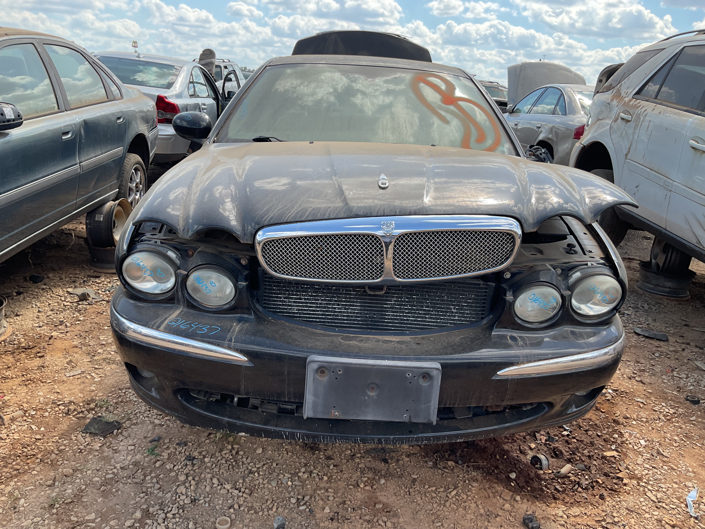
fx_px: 591
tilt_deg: -16.3
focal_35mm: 29
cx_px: 352
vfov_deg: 48.2
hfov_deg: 61.7
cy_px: 264
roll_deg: -2.6
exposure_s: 1/728
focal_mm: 3
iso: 16
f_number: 1.8
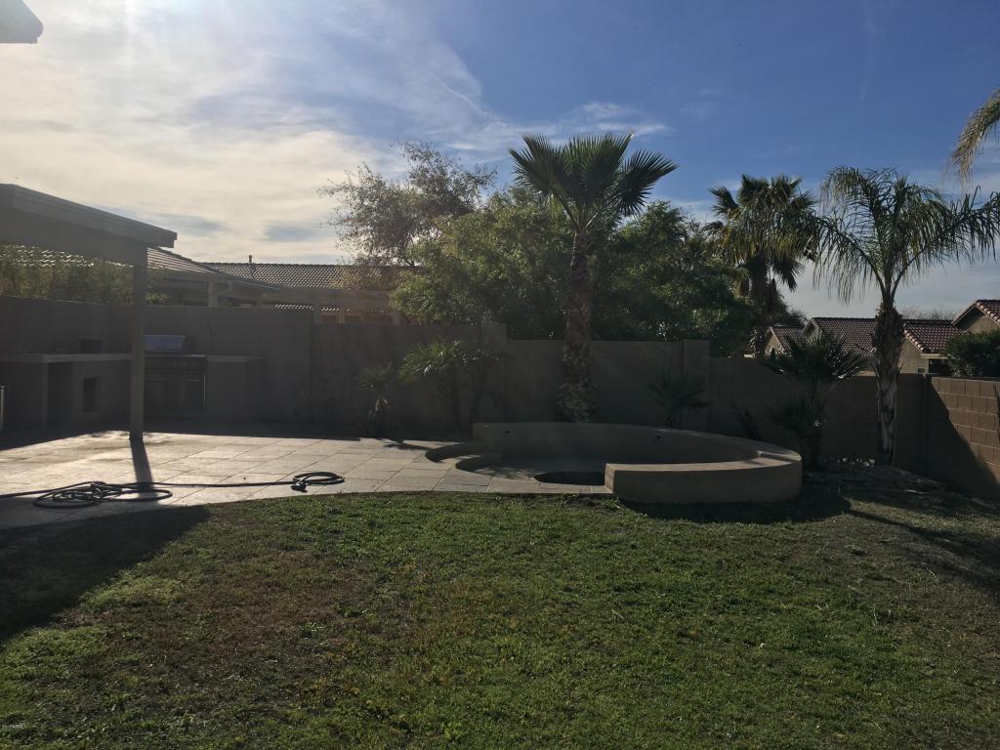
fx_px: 838
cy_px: 375
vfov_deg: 48.2
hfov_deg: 61.7
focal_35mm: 29
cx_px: 500
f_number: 2.2
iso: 25
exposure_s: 1/4049
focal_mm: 4.15
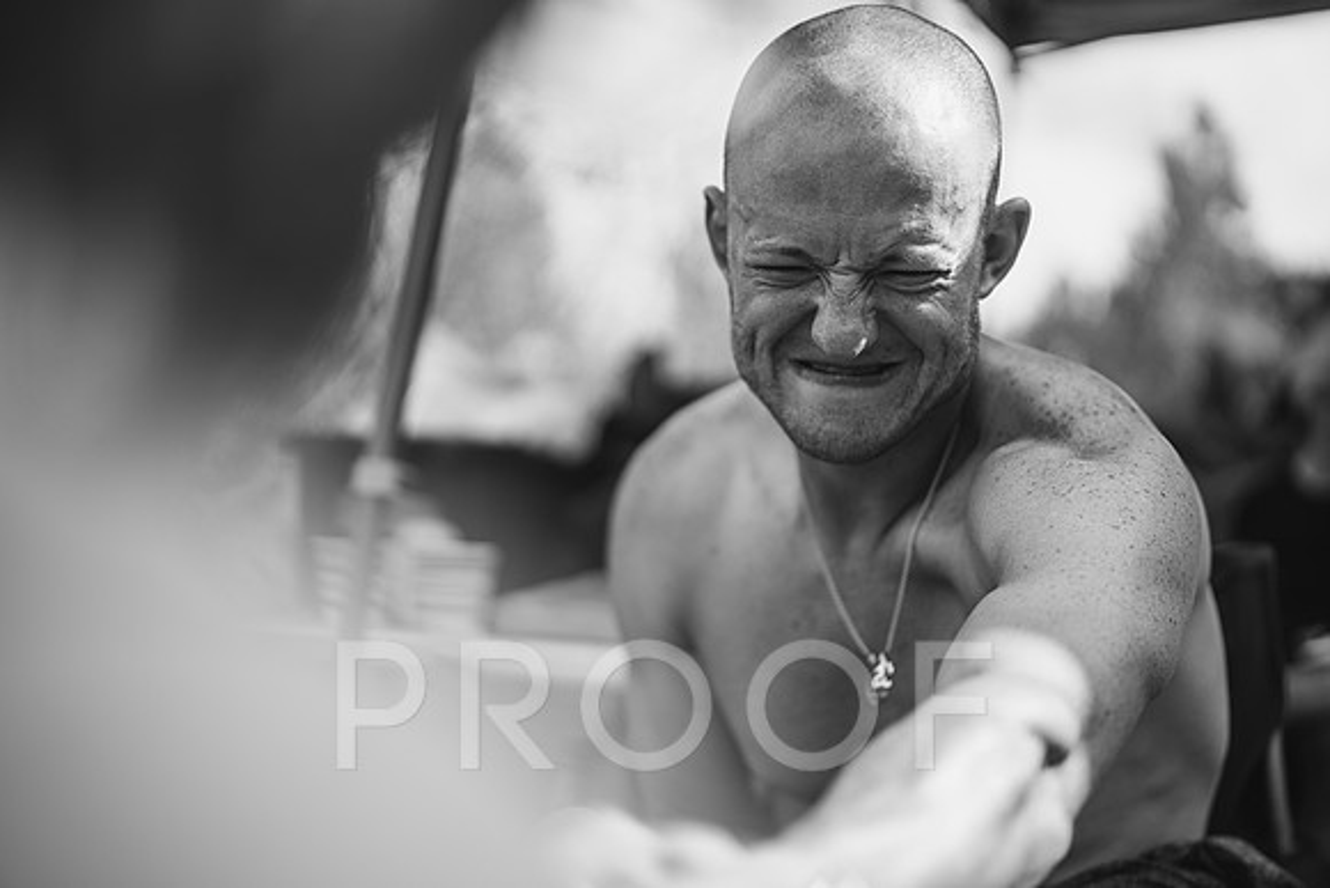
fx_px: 1848
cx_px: 665
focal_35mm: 50
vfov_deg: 27.0
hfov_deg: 39.6
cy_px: 444
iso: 100
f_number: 1.4
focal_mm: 50
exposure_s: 1/2500
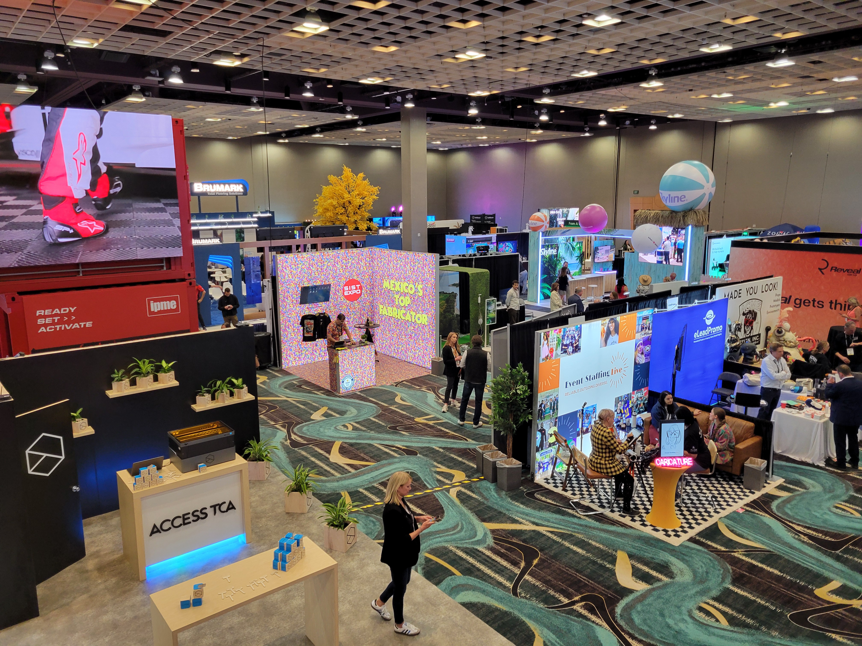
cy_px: 323
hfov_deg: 67.3
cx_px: 431
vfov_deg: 53.1
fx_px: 647
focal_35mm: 26
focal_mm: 5.4
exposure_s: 1/120
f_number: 1.8
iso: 200
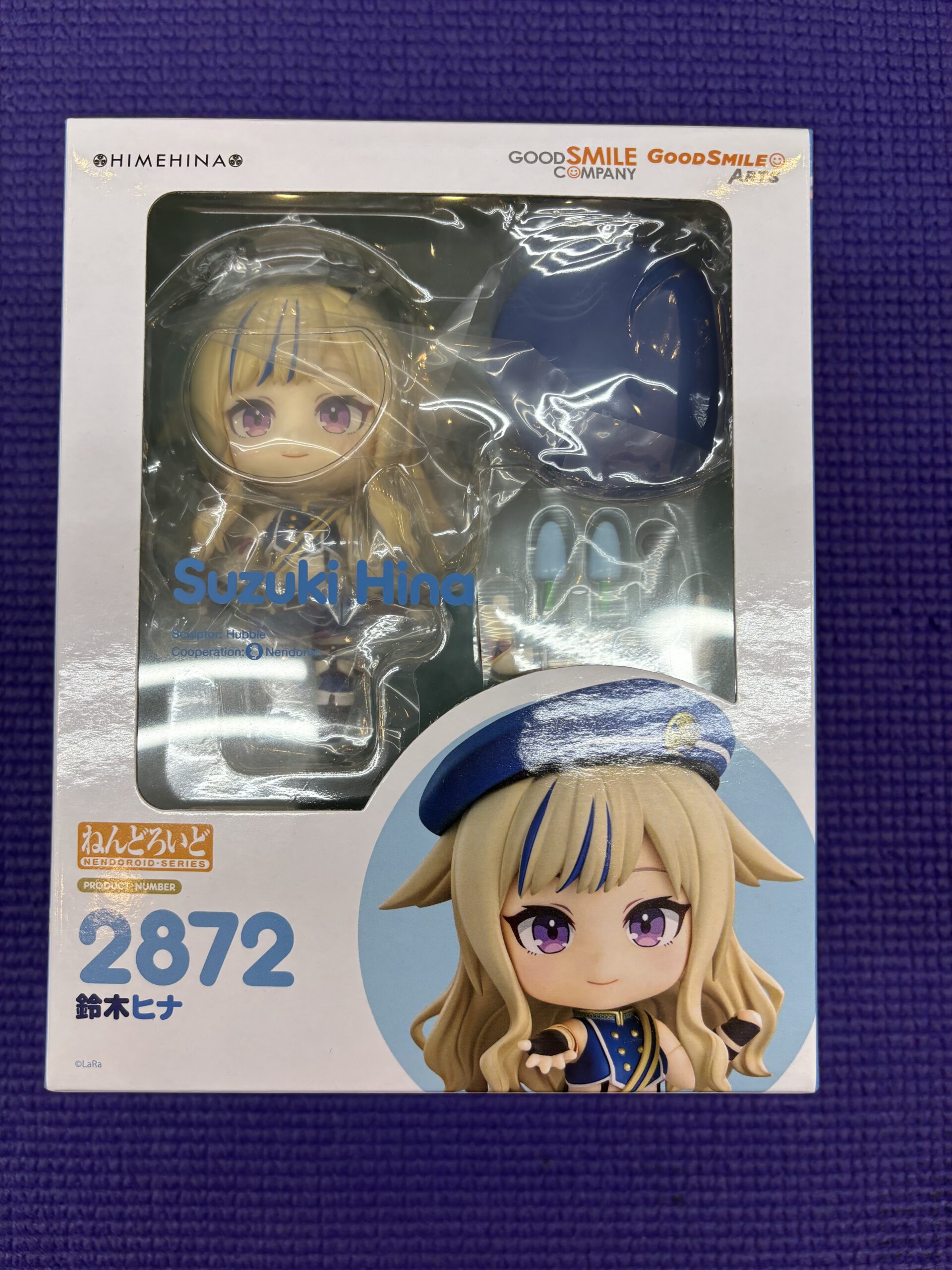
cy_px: 635
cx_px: 476
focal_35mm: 26
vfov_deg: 67.3
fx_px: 953
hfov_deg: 53.1
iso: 50
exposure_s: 1/120
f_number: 1.6
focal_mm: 5.96
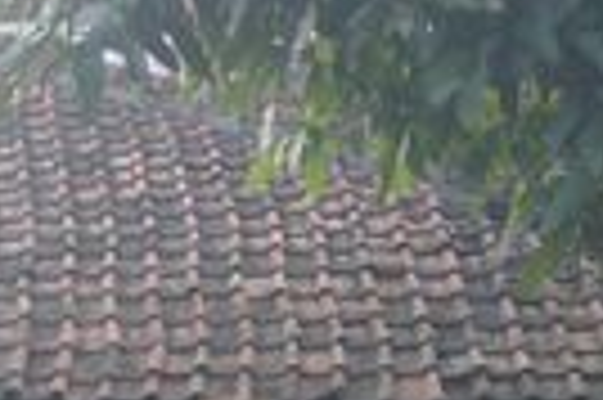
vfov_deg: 8.8
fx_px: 2526
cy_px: 598
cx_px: -302
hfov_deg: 12.9
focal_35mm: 151
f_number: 5.6
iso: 100
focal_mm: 30
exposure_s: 1/60
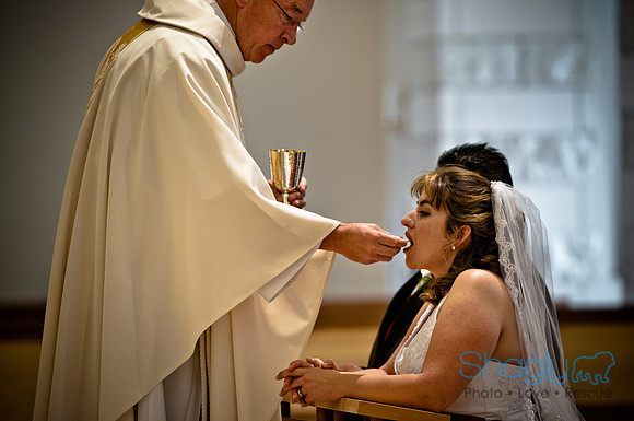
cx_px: 317
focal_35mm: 248
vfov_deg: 5.5
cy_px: 210
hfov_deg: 8.3
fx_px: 4353
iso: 400
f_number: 2.8
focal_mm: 165
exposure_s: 1/100
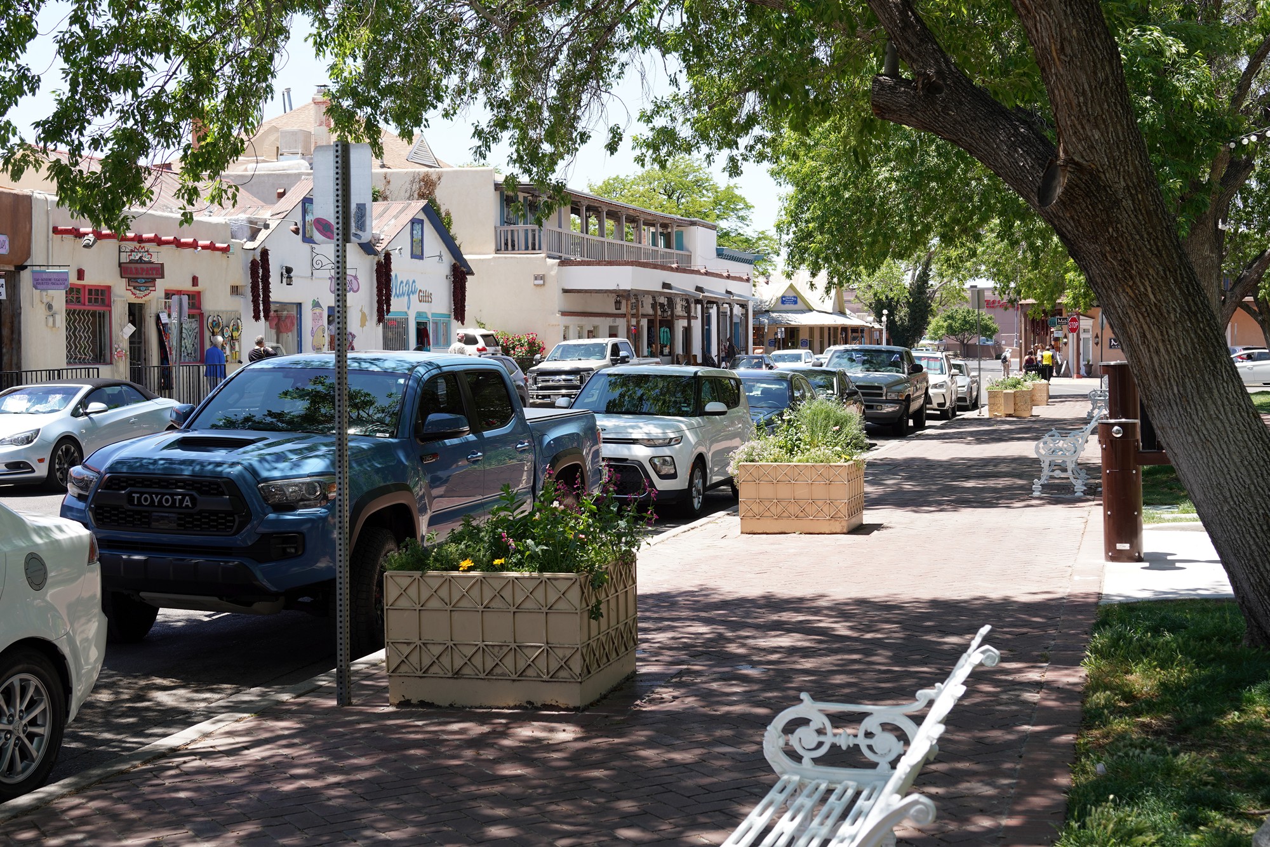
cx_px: 635
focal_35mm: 39
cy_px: 424
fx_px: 1376
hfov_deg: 49.5
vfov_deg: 34.2
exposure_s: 1/160
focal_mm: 39
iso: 100
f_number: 6.3
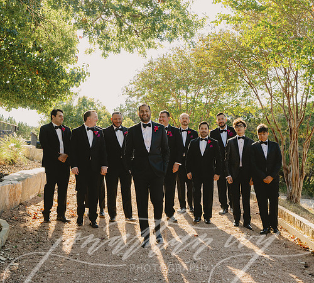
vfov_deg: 30.8
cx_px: 158
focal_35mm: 52
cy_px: 113
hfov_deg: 34.2
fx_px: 511
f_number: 4.5
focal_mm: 35
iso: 320
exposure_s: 1/320
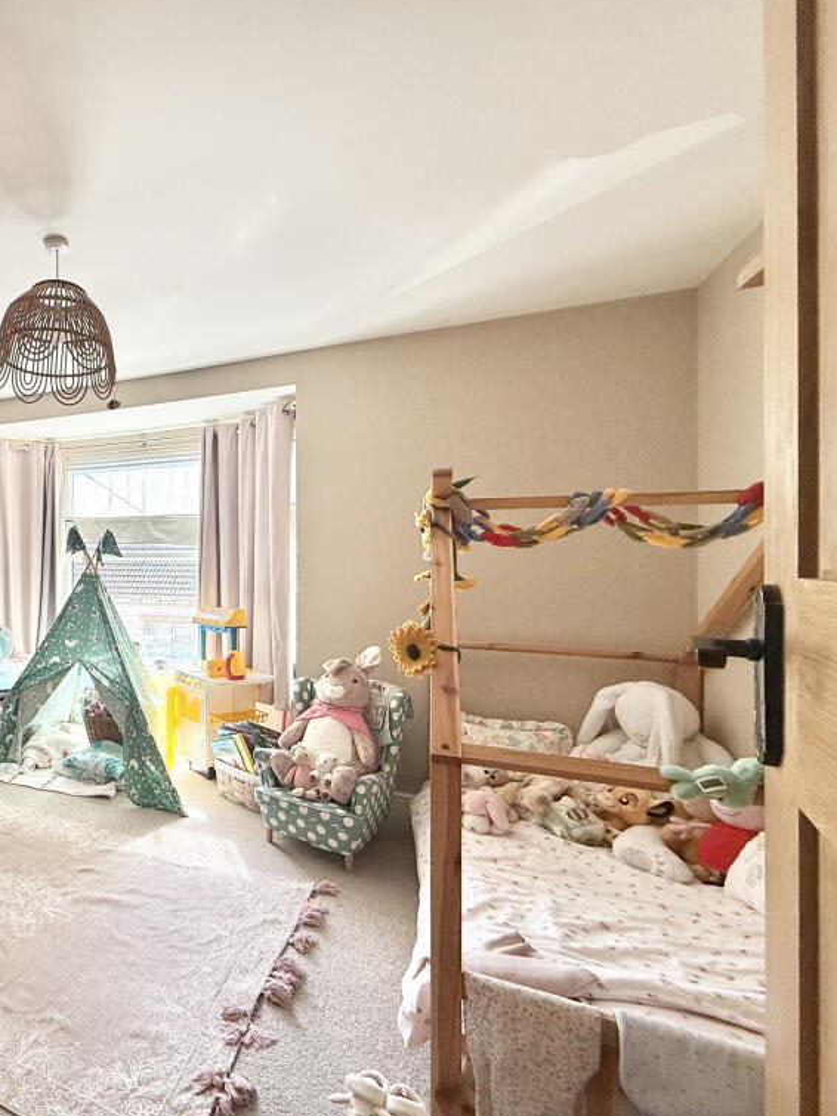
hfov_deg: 59.2
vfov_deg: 84.7
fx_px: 613
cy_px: 557
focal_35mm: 19
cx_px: 95
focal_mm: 2.22
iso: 64
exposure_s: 1/116
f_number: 2.2
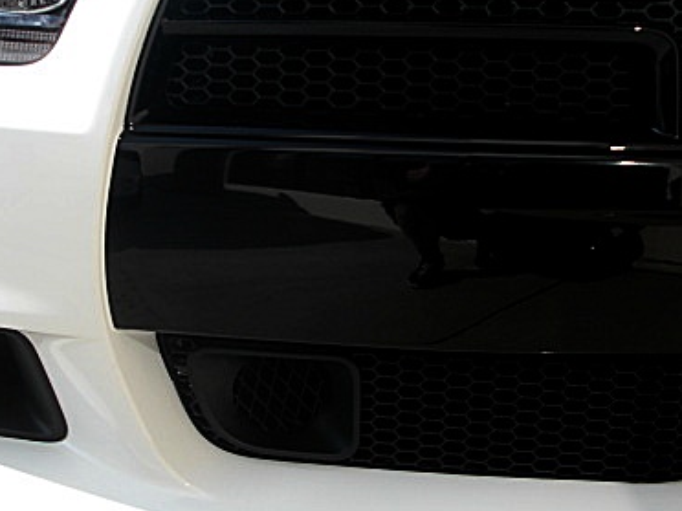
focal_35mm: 62
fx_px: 1222
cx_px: 282
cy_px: 222
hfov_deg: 31.1
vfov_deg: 23.6
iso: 50
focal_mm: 6.3
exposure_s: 1/800
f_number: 2.8
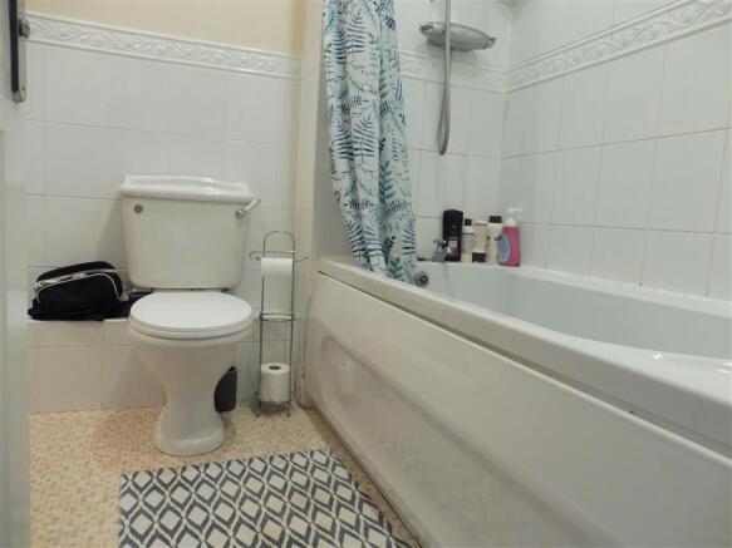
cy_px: 274
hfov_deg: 71.6
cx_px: 366
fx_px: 507
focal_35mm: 24
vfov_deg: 56.8
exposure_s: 1/15
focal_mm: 4.3
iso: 400
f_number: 3.3
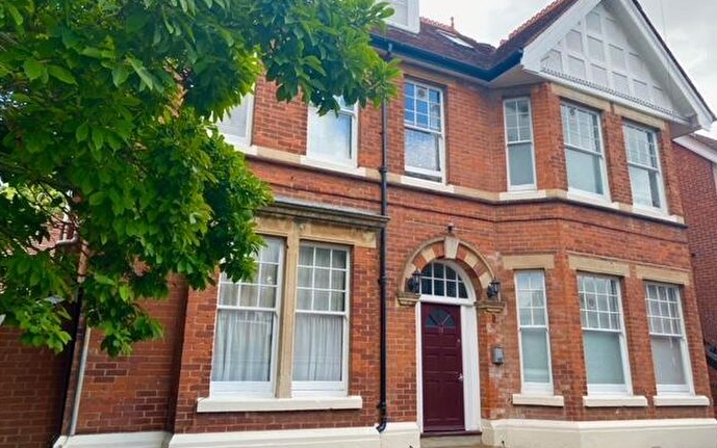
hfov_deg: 66.5
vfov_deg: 44.5
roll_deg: -1.7
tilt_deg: +15.3
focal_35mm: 28
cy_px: 206
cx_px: 361
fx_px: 547
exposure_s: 1/685
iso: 32
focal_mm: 4.25
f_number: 1.8
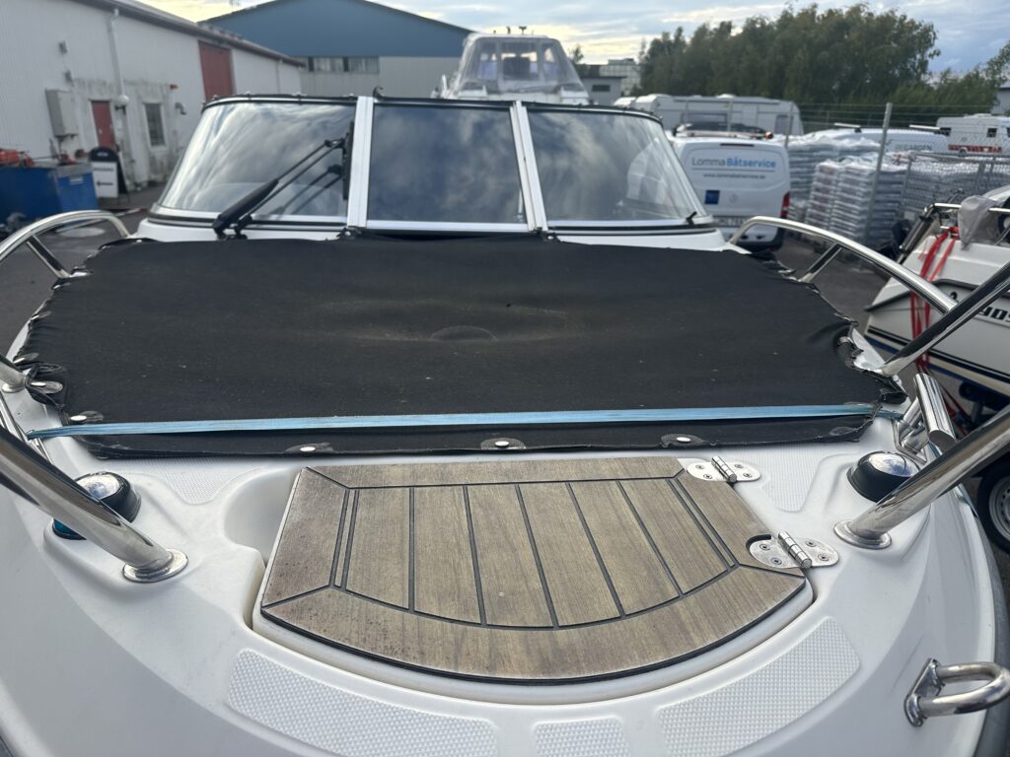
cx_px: 505
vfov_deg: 56.8
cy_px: 378
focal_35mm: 24
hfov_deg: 71.6
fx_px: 700
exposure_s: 1/1812
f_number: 1.78
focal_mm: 6.86
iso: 80
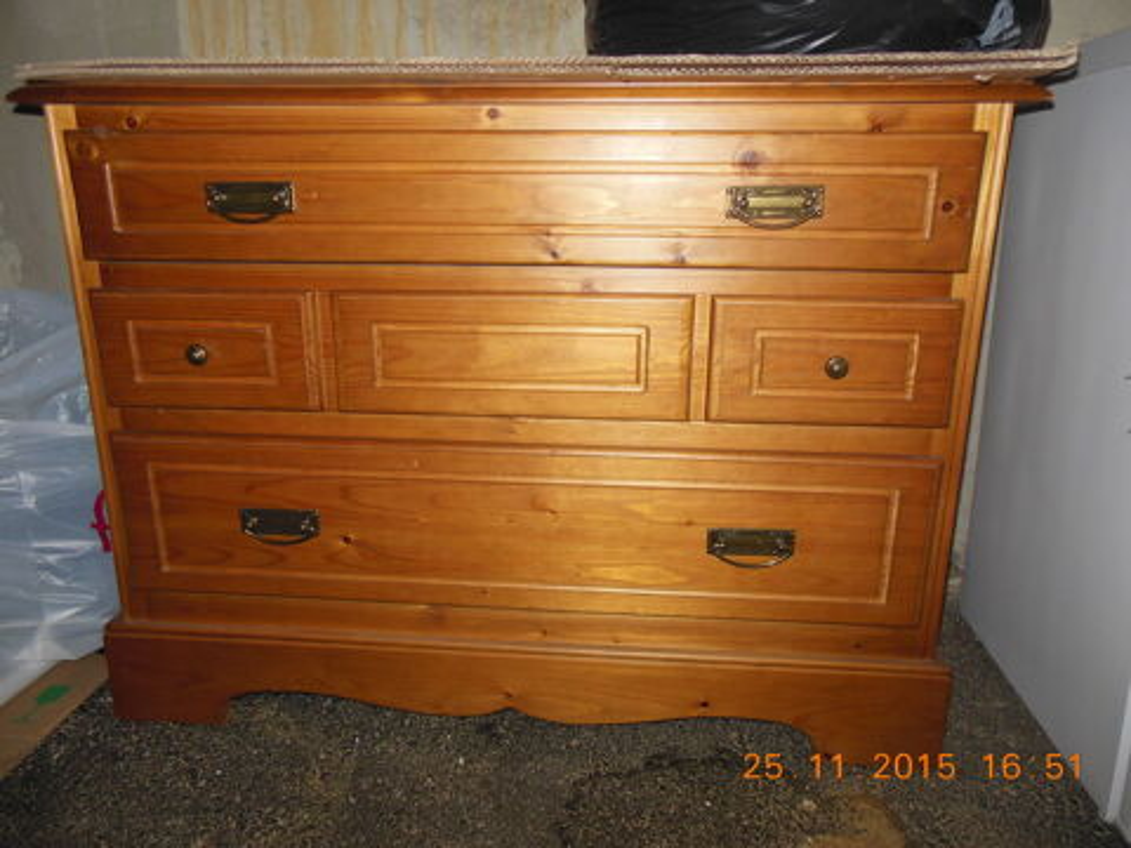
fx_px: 817
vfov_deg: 54.9
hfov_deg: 69.4
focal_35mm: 25
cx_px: 566
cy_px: 424
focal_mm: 4.5
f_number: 3.2
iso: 200
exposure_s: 1/25
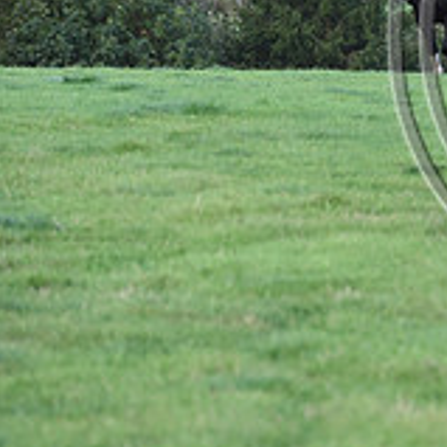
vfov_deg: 2.8
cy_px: -3
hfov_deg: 2.8
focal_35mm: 621
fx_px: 9073
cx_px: 647
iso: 1800
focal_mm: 200
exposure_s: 1/1000
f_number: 5.6
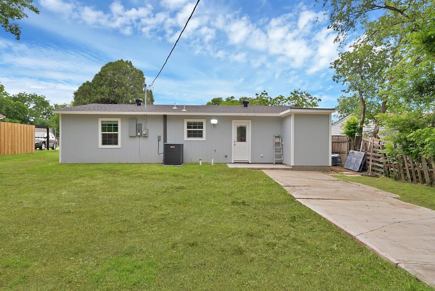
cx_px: 218
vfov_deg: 64.6
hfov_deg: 86.9
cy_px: 146
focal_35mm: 19
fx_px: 230
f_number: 9
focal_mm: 19
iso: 640
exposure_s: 1/80
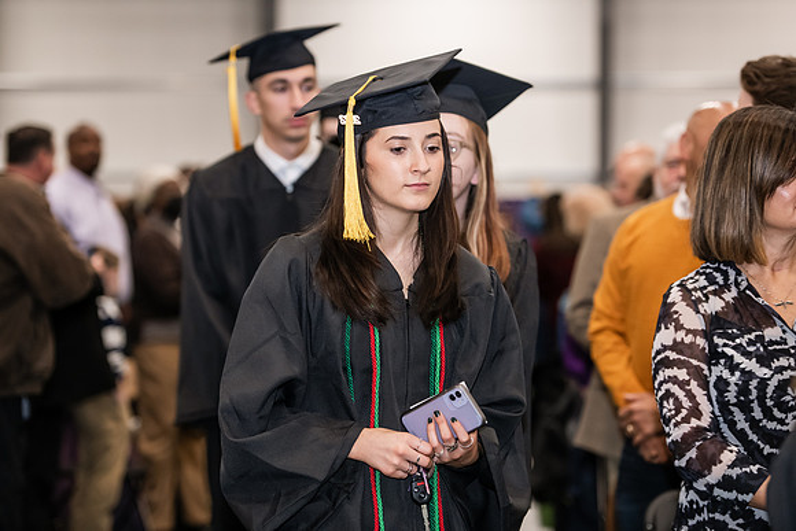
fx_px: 2433
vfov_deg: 12.5
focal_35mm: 110
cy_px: 266
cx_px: 398
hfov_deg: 18.6
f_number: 3.2
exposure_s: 1/200
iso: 2000
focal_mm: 110
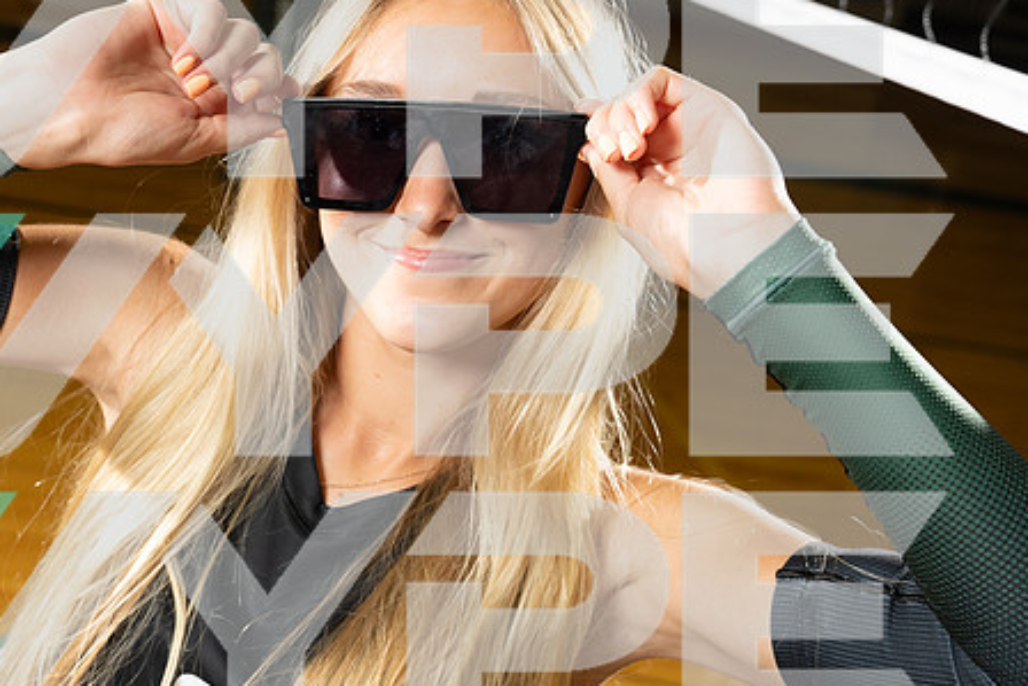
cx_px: 369
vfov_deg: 23.8
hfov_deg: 34.8
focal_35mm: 57
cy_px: 336
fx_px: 1628
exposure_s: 1/250
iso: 800
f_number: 5.6
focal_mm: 44
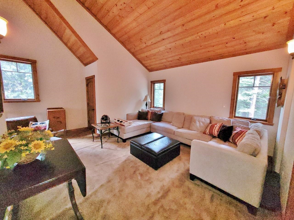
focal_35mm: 13
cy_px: 110
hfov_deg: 106.2
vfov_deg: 89.9
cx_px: 147
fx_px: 110
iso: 400
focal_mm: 1.74
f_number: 2.2
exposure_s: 1/60
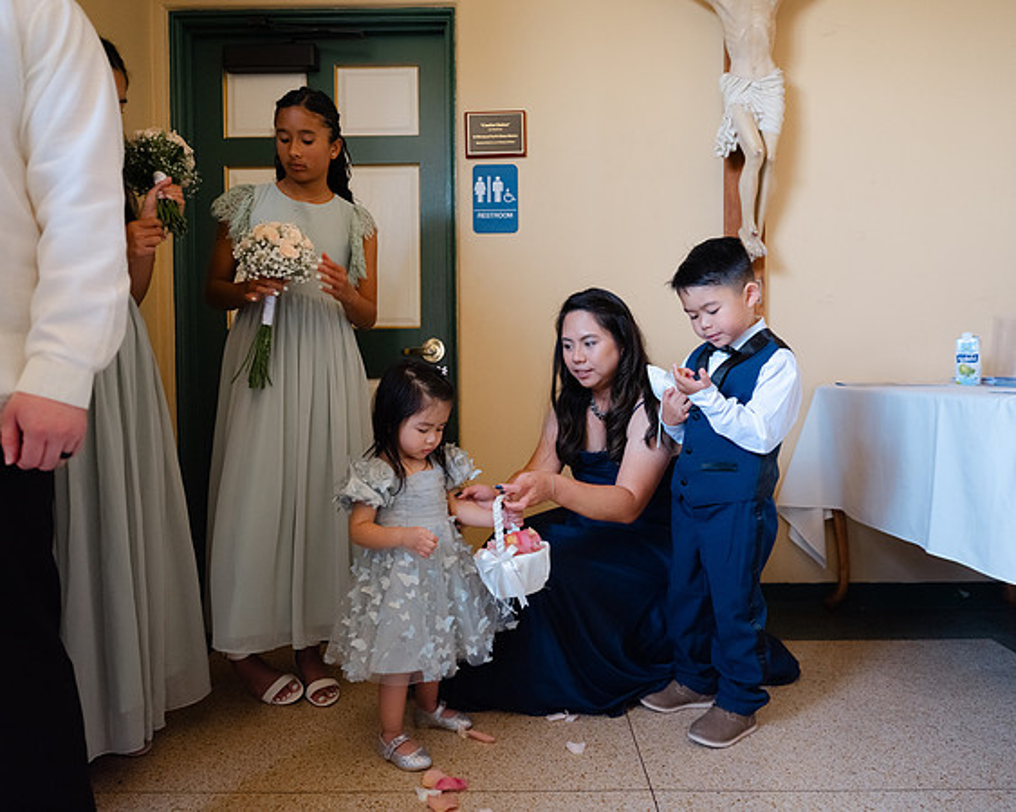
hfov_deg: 68.2
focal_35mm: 25
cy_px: 406
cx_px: 508
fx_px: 751
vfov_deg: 56.8
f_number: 3.5
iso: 6400
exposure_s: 1/180
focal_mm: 30
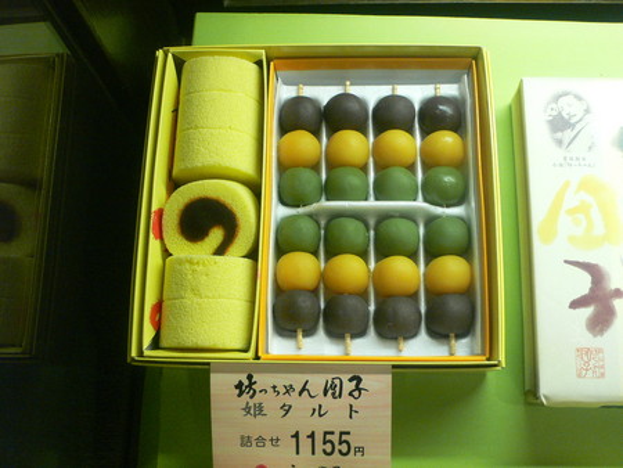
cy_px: 234
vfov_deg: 41.8
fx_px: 612
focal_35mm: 34
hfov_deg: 53.9
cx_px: 312
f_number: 2.8
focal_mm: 6.3
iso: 200
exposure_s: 1/20
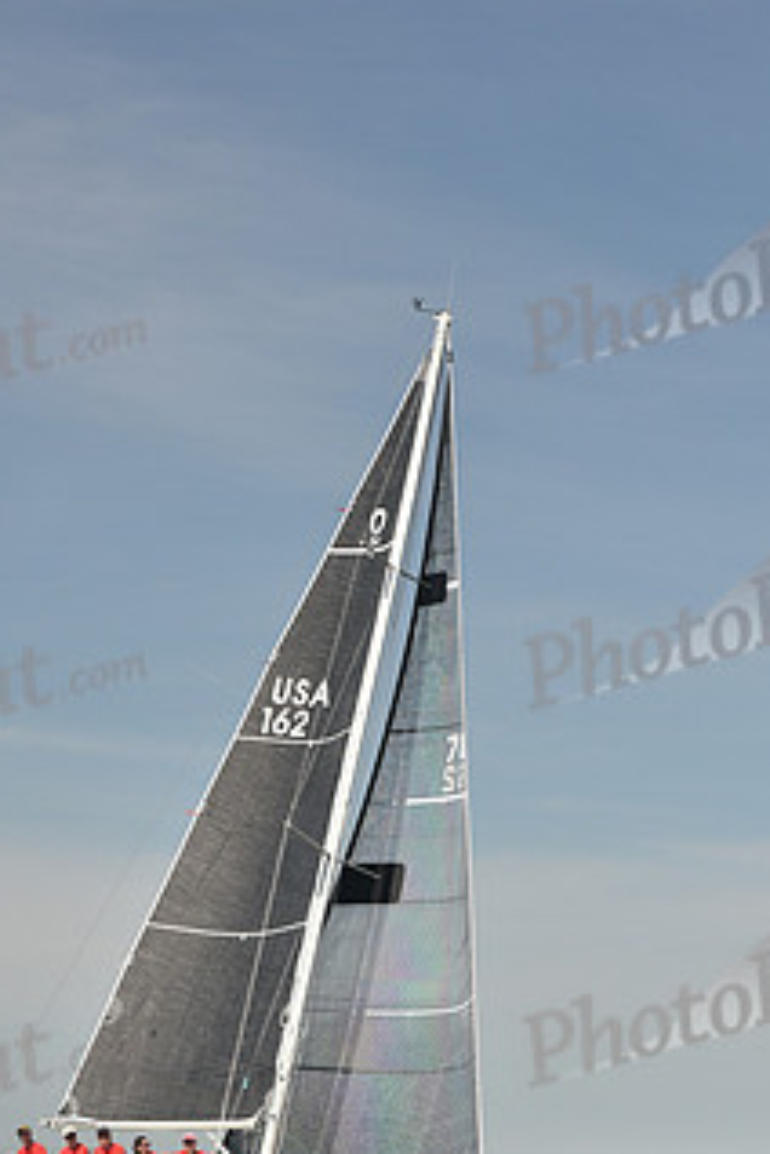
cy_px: 856
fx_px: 5390
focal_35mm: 168
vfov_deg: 12.2
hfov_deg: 8.2
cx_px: 336
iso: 250
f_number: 5.6
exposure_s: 1/640
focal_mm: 92
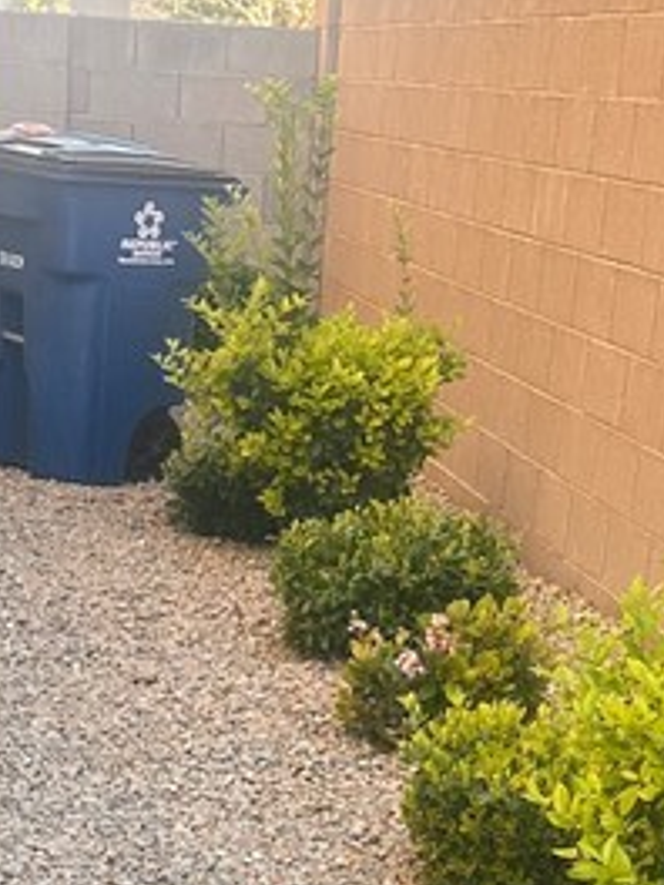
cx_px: 184
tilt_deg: -27.1
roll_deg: -3.2
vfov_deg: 18.7
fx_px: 2379
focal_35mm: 93
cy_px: 1304
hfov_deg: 15.8
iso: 80
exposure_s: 1/179
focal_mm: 6.86
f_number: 1.78
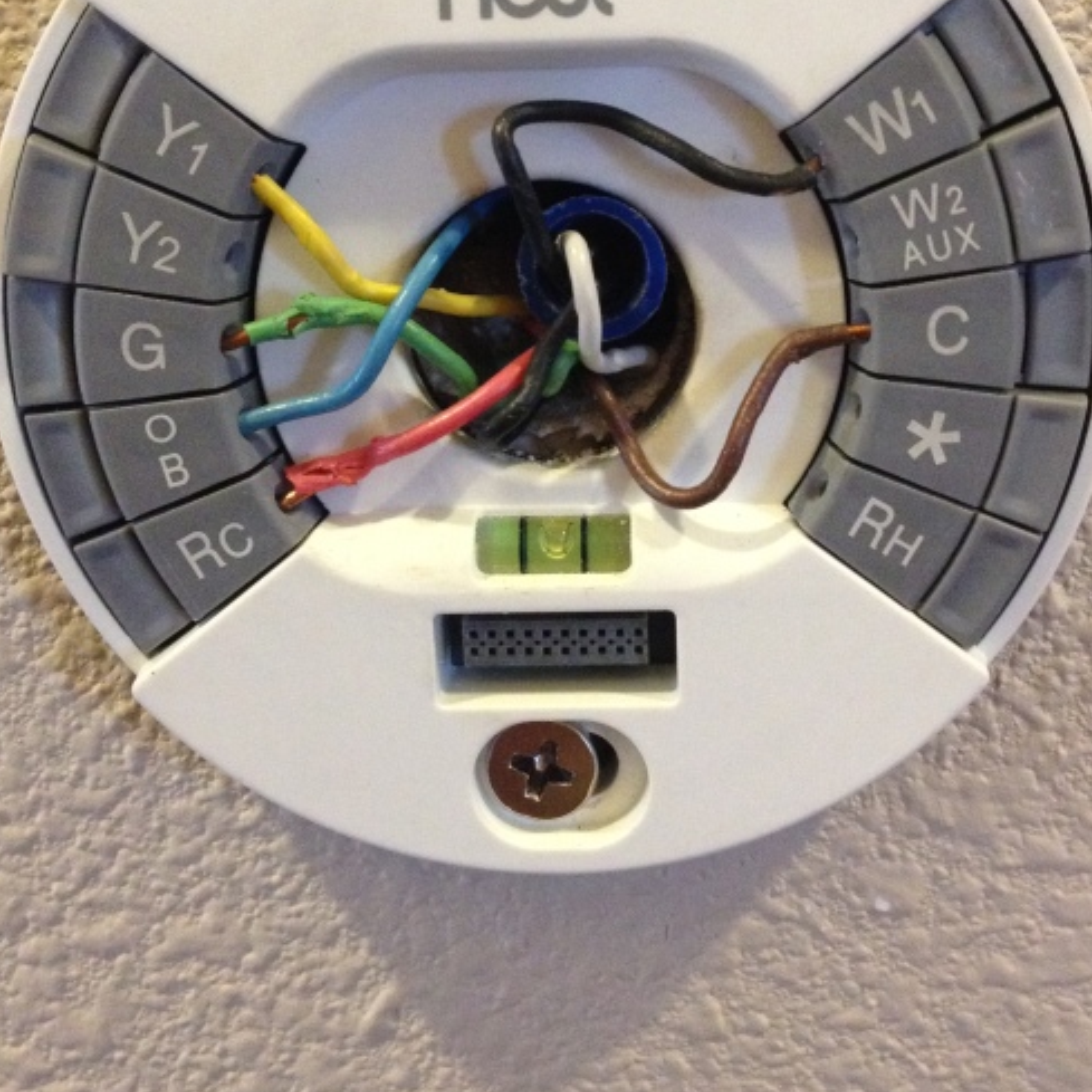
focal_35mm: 54
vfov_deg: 31.5
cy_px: 425
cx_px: 576
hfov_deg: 31.6
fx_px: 1927
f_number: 2.4
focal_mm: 4.28
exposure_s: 1/17
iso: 320
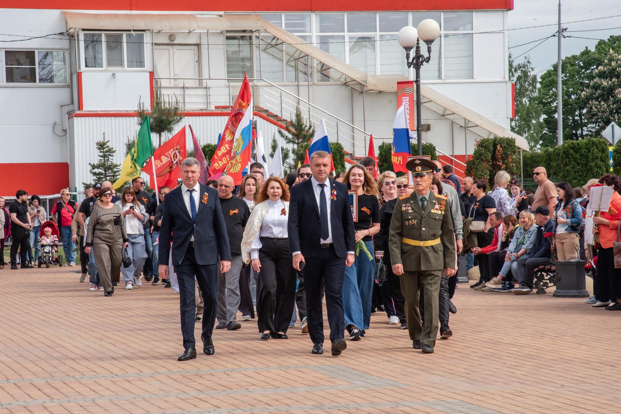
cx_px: 298
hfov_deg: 15.8
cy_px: 196
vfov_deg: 10.6
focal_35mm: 129
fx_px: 2231
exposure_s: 1/160
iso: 320
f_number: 13
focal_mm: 120
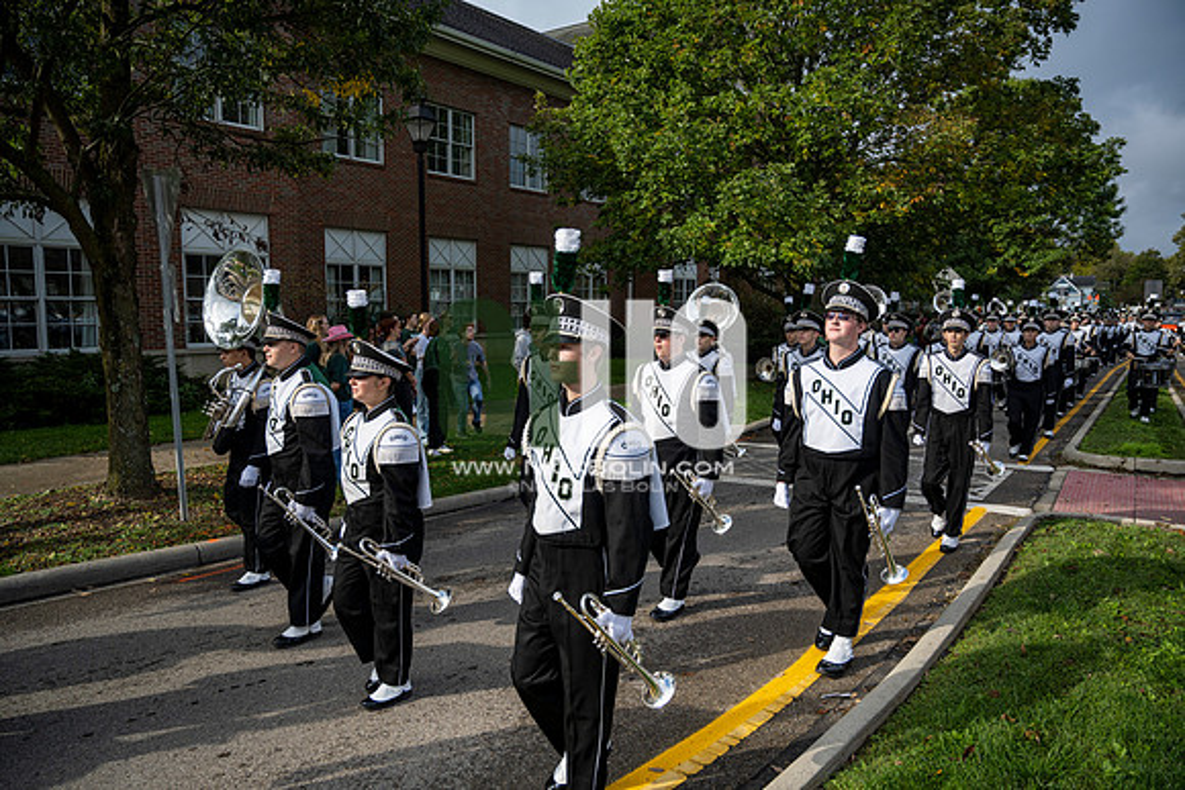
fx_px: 840
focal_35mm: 26
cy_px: 395
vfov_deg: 50.4
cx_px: 592
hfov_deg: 70.4
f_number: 4
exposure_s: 1/1600
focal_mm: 25.5
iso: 125
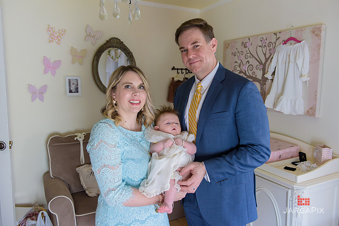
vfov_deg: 46.4
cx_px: 170
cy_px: 113
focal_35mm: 28
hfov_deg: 65.5
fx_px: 264
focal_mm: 28
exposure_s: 1/125
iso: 1600
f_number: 3.2
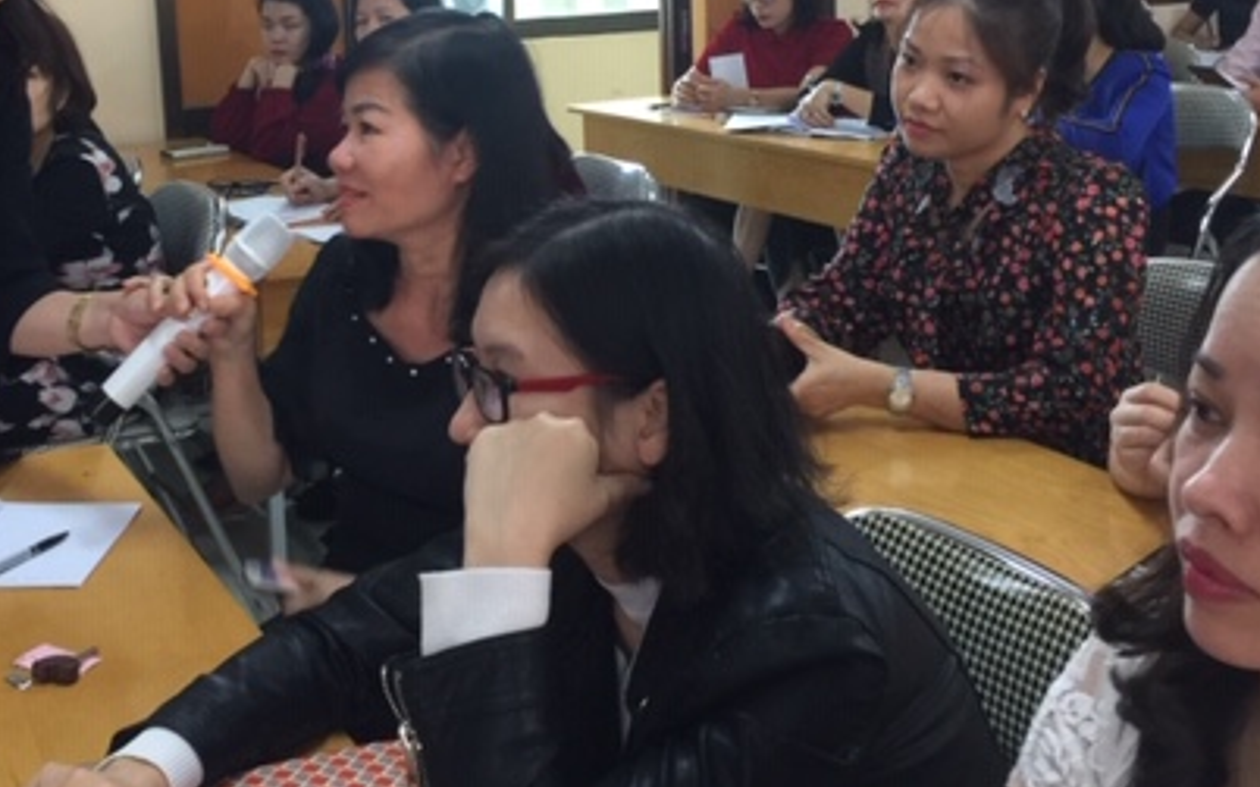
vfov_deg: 26.0
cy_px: 194
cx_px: 483
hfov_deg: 40.8
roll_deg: +0.3
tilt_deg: -7.6
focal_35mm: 49
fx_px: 1682
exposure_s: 1/17
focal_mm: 4.15
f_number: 2.2
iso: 50
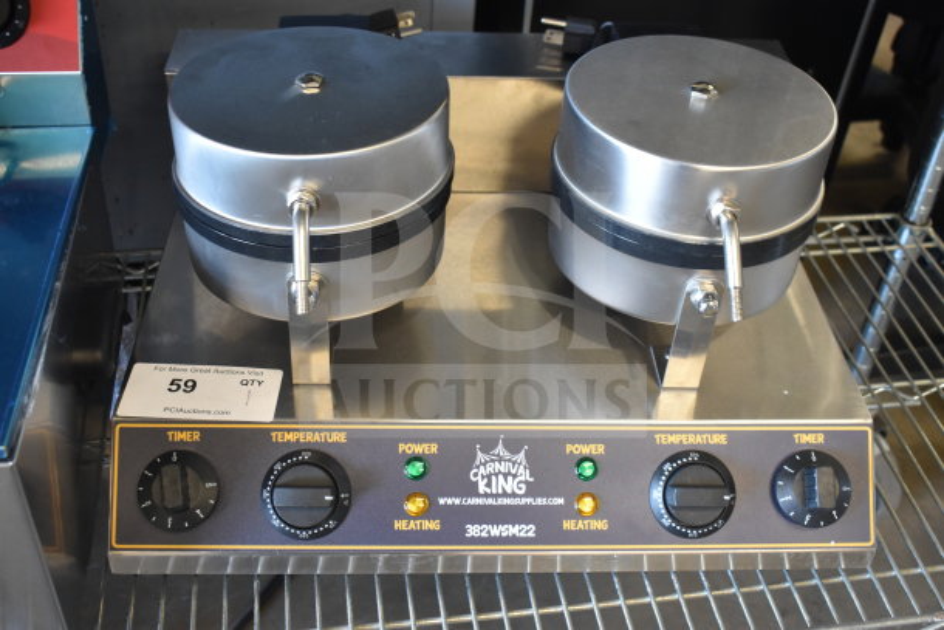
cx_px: 472
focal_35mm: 40
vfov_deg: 33.0
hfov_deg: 47.9
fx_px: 1062
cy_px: 315
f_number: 4
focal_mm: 27
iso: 1250
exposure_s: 1/40
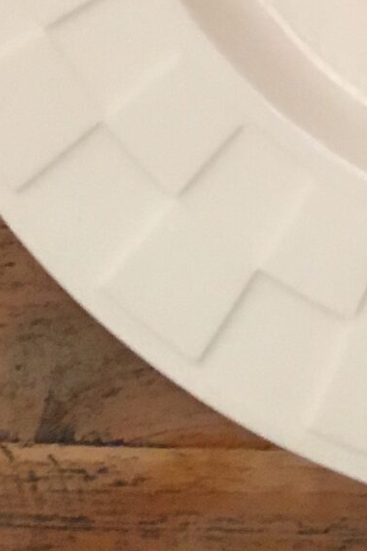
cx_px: 757
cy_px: -675
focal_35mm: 135
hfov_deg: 9.4
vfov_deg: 12.6
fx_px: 2065
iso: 160
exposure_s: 1/33
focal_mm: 4.15
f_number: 2.2
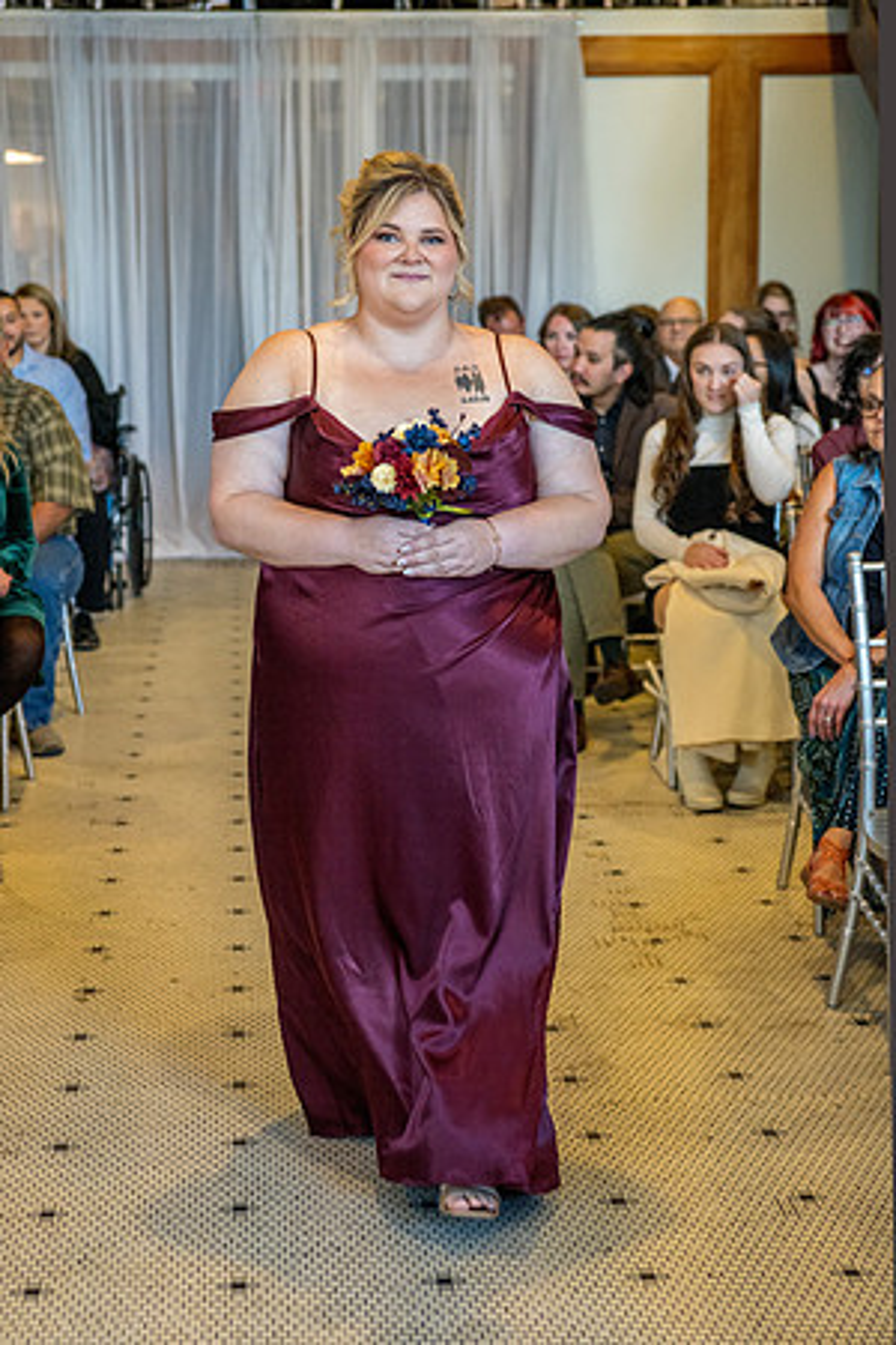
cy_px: 672
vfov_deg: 39.6
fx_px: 1867
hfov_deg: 27.0
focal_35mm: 50
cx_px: 448
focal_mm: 50
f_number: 2.8
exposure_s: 1/200
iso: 2500
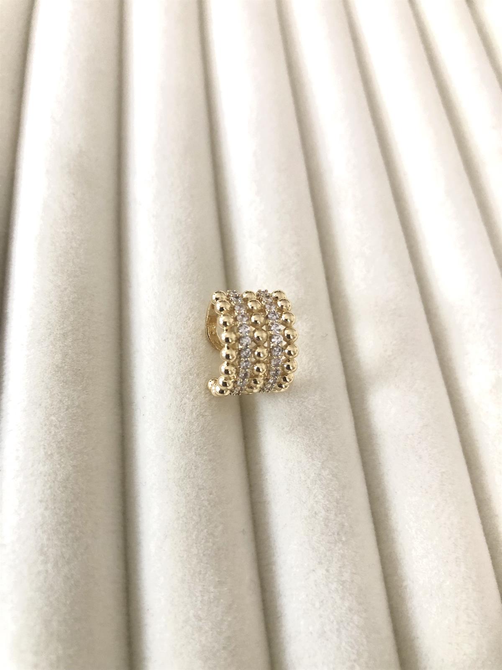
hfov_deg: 49.7
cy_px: 335
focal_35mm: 28
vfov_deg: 63.4
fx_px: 541
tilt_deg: -60.7
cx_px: 251
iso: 50
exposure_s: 1/15
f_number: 1.8
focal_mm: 3.99
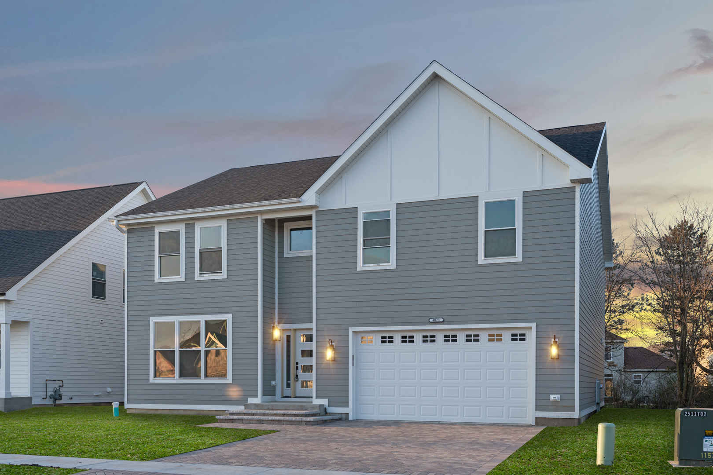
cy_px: 238
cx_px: 356
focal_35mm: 34
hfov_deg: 55.8
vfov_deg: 38.9
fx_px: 673
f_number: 5.6
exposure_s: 1/250
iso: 250
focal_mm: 34
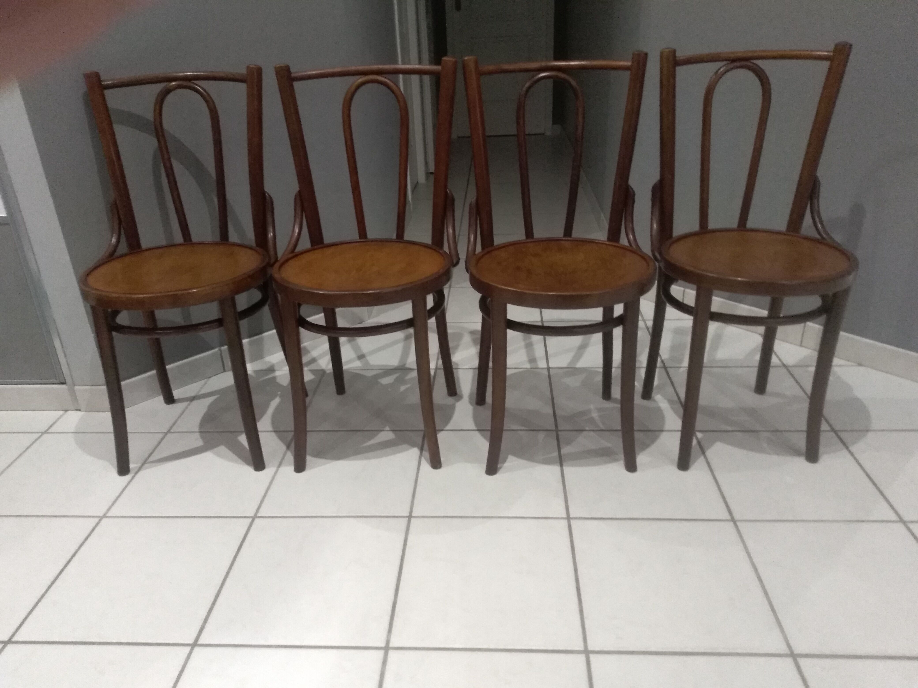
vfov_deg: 53.1
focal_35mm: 26
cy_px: 344
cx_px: 459
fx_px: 690
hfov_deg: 67.3
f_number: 2
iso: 754
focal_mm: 3.54
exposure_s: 1/20
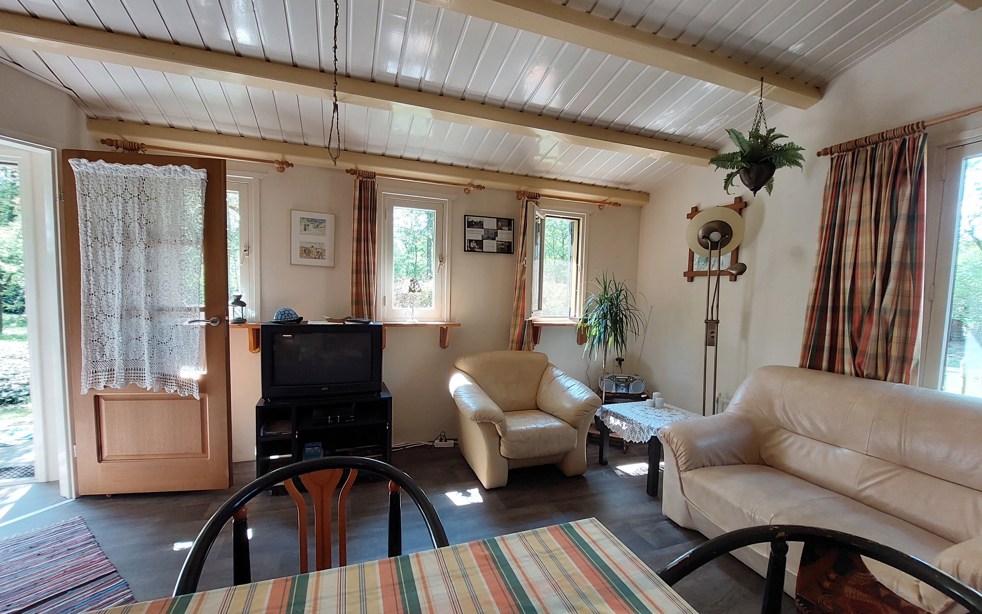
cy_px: 322
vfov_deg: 78.6
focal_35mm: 14
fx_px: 375
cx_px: 489
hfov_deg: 105.3
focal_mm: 1.74
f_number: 2.2
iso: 80
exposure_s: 1/50
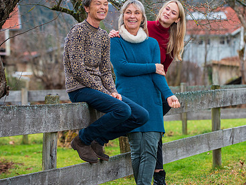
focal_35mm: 159
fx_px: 1130
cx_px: 162
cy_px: 92
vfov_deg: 9.3
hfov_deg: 12.4
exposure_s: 1/200
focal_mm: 105
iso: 800
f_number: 5
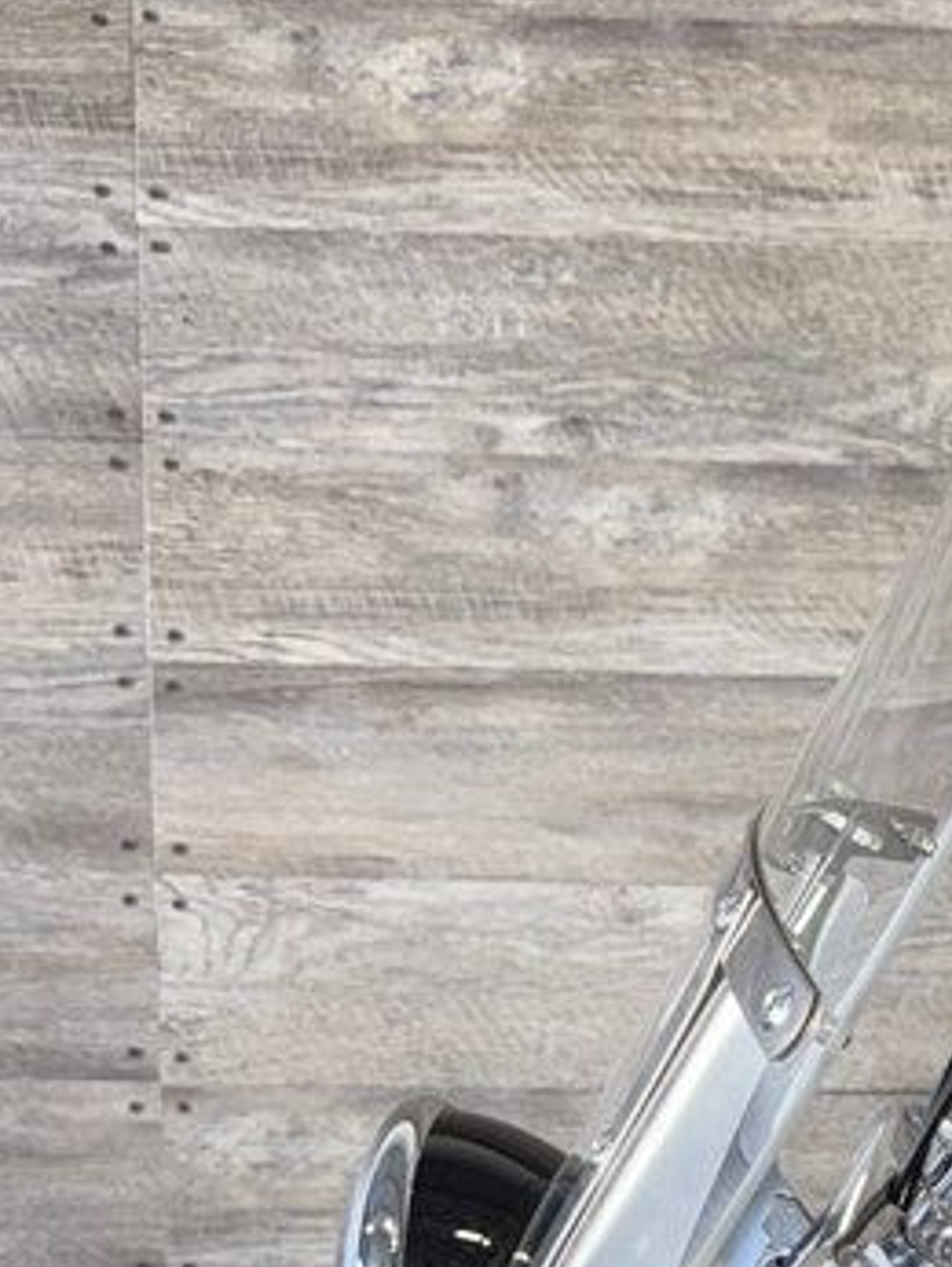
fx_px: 2600
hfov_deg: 19.2
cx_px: 1223
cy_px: 1146
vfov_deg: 26.4
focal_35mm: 71
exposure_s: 1/31
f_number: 1.78
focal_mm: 6.76
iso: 64
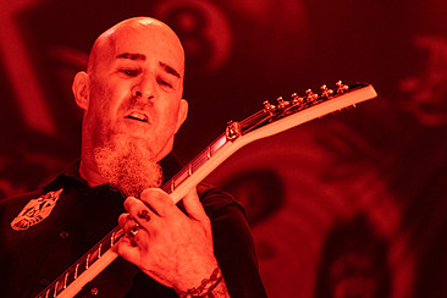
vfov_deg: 11.4
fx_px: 1490
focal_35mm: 120
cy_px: 143
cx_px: 100
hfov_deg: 17.0
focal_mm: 66
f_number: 3.2
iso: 2500
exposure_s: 1/640
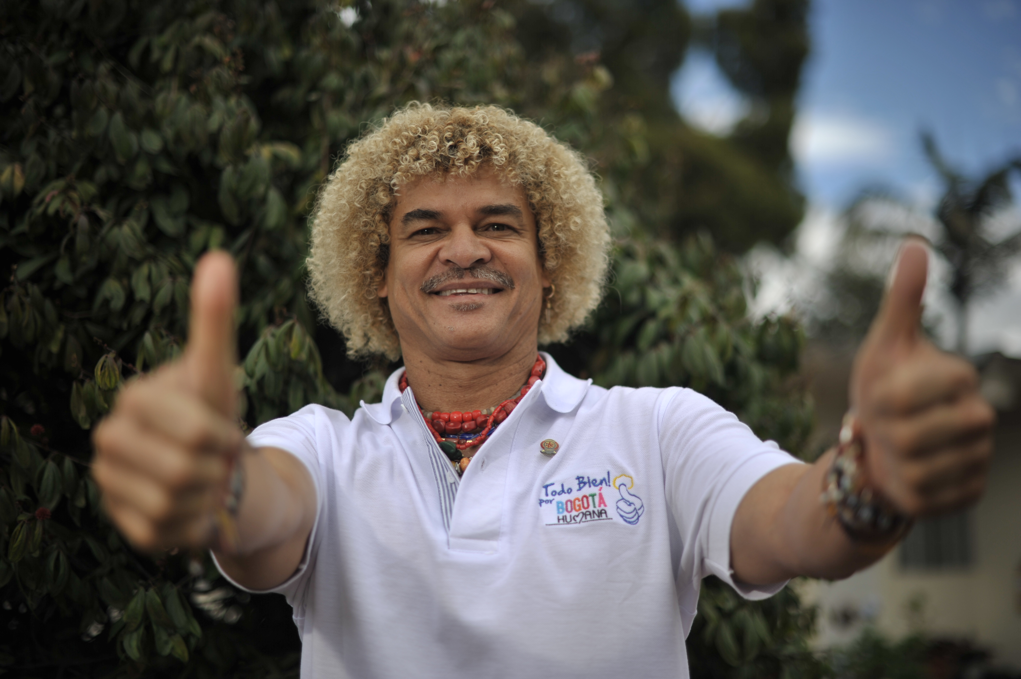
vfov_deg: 27.0
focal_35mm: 50
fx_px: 1417
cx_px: 510
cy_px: 340
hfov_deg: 39.6
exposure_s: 1/8000
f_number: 1.4
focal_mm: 50
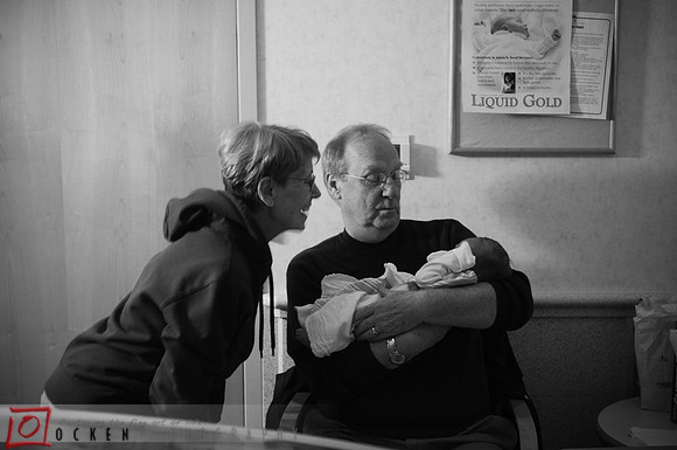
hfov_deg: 37.9
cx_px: 338
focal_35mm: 52
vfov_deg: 25.7
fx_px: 986
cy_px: 225
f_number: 2.8
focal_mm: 35
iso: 400
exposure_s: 1/10
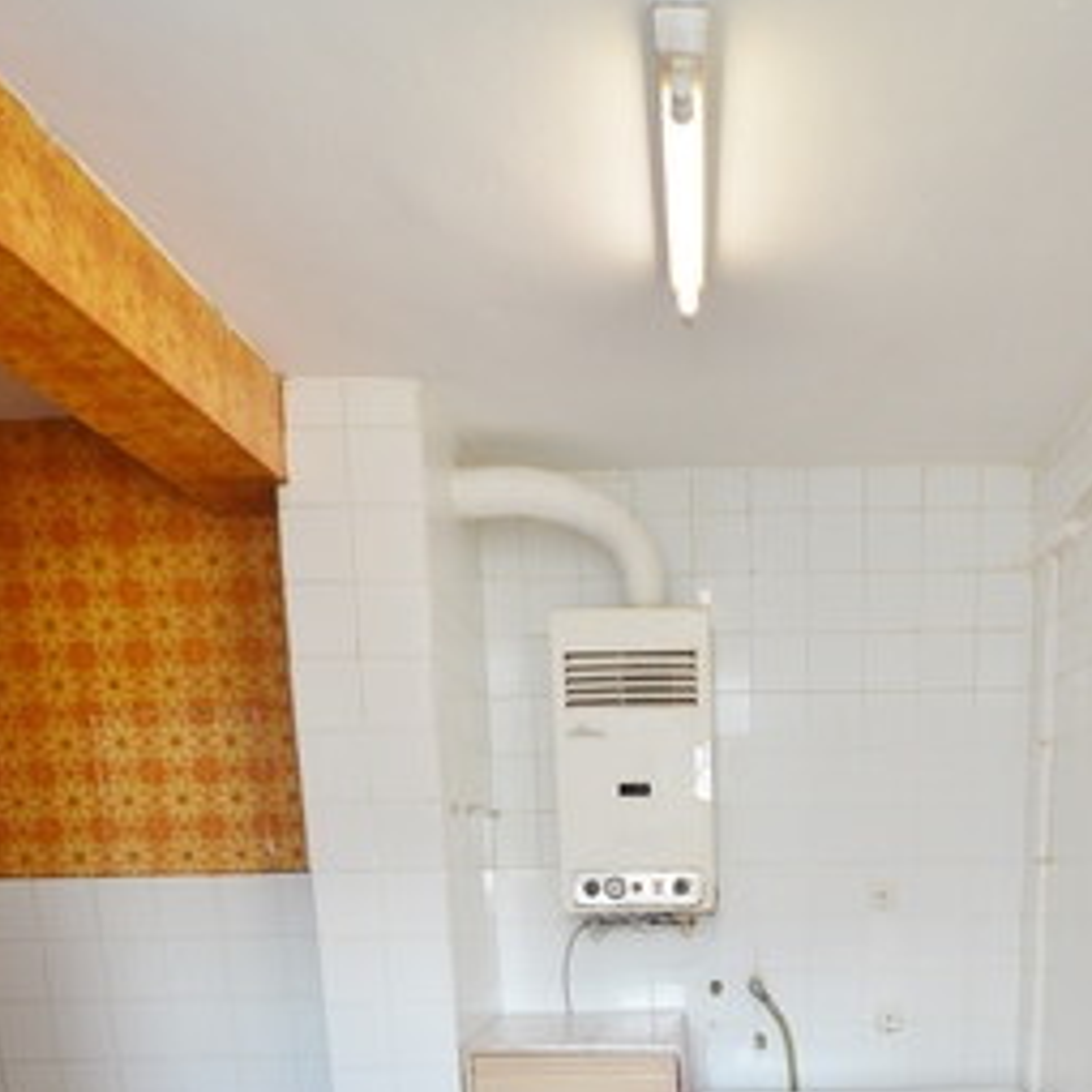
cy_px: 1135
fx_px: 1071
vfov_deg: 44.4
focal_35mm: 30
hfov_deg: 52.8
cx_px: 747
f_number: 4.5
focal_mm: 10
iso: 400
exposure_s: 1/80
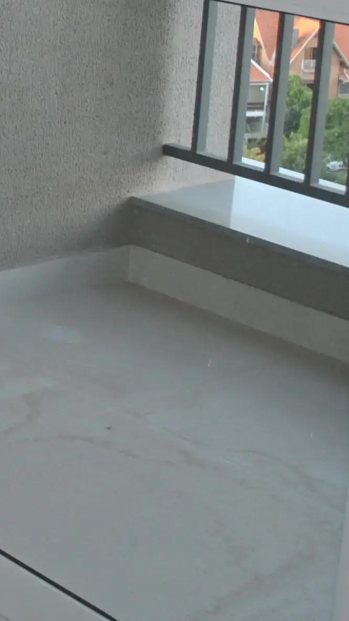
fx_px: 1530
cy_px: -4
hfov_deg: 12.0
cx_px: -278
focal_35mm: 93
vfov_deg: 22.1
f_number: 3.5
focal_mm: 18
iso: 200
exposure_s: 1/60
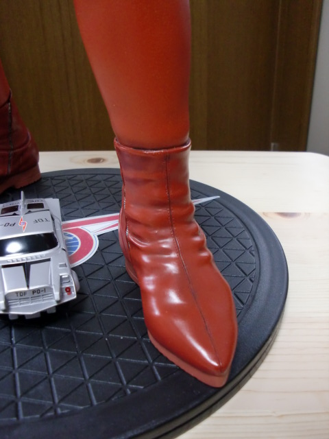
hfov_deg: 39.7
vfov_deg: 51.4
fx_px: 456
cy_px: 220
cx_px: 164
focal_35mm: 36
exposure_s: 1/40
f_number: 2.8
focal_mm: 6.3
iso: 400
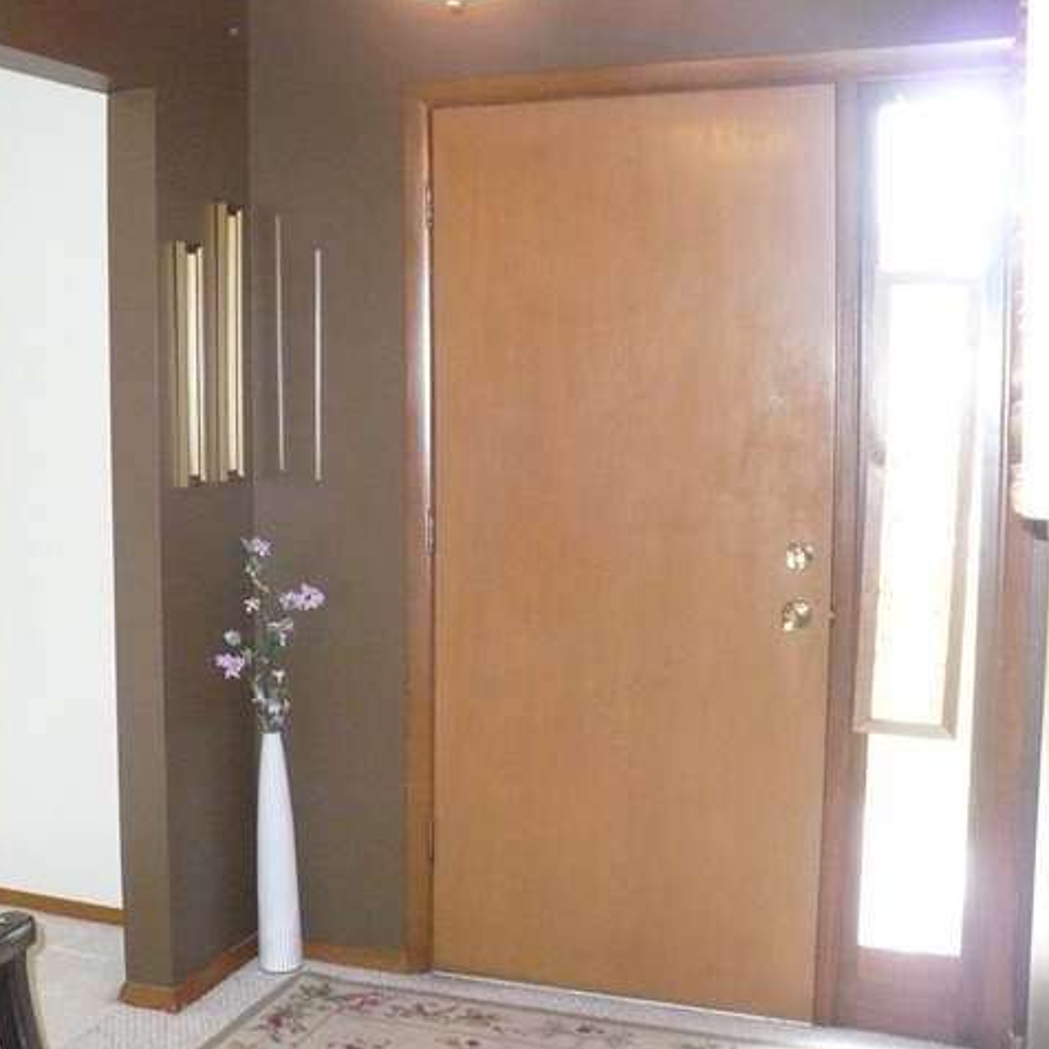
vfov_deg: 38.3
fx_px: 1509
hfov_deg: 38.0
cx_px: 364
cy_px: 522
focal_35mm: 44
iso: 640
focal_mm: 6.1
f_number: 2.8
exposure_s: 1/30
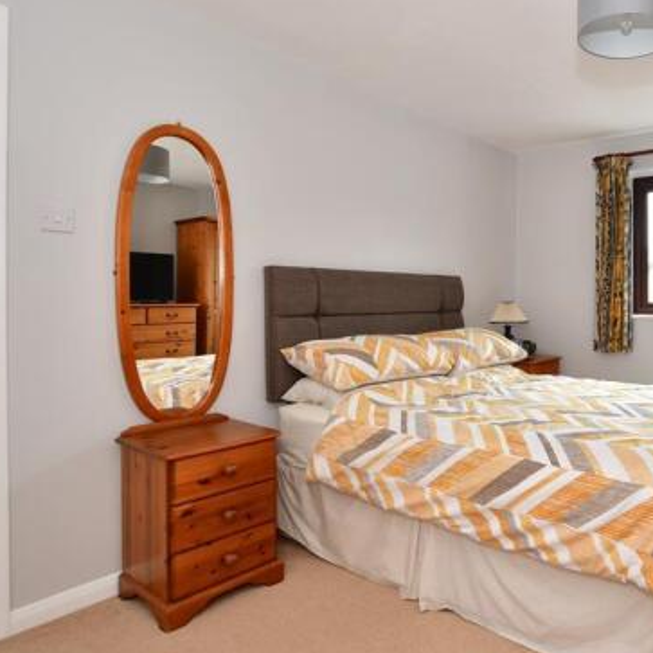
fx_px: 491
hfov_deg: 60.8
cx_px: 538
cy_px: 300
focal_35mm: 23
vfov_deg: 67.1
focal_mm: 10
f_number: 8
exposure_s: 1/4
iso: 200
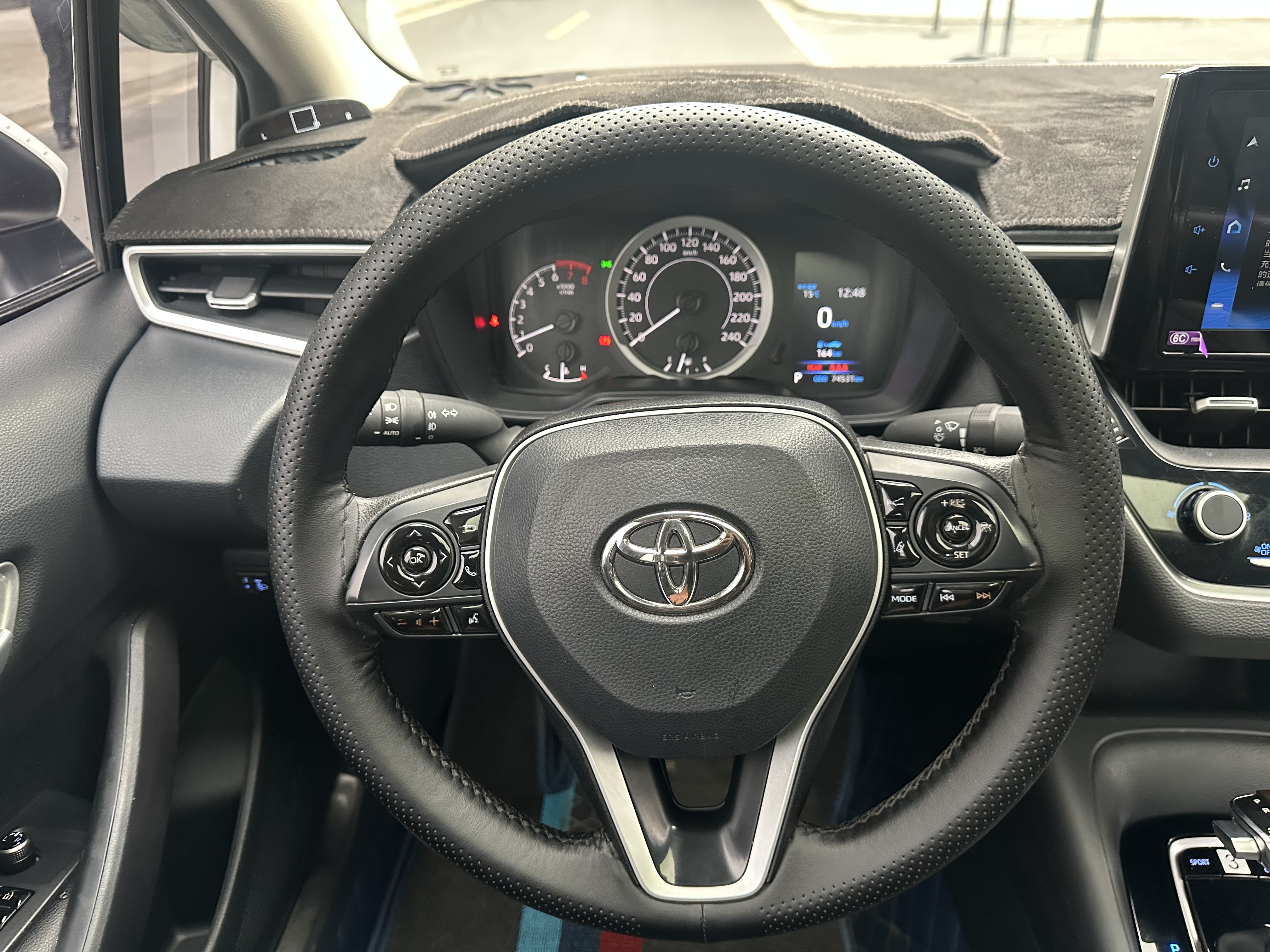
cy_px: 476
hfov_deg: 71.6
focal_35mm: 24
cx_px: 635
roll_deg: +2.1
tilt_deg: -30.5
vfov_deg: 56.8
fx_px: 881
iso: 500
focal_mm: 6.86
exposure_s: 1/60
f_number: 1.78
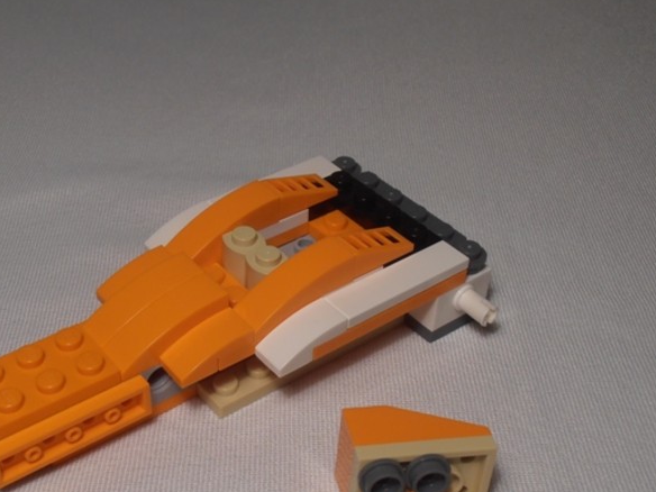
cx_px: 261
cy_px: 347
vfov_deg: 25.5
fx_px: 1080
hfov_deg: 33.7
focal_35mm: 57
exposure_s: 1/60
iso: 80
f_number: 3.9
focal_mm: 6.61
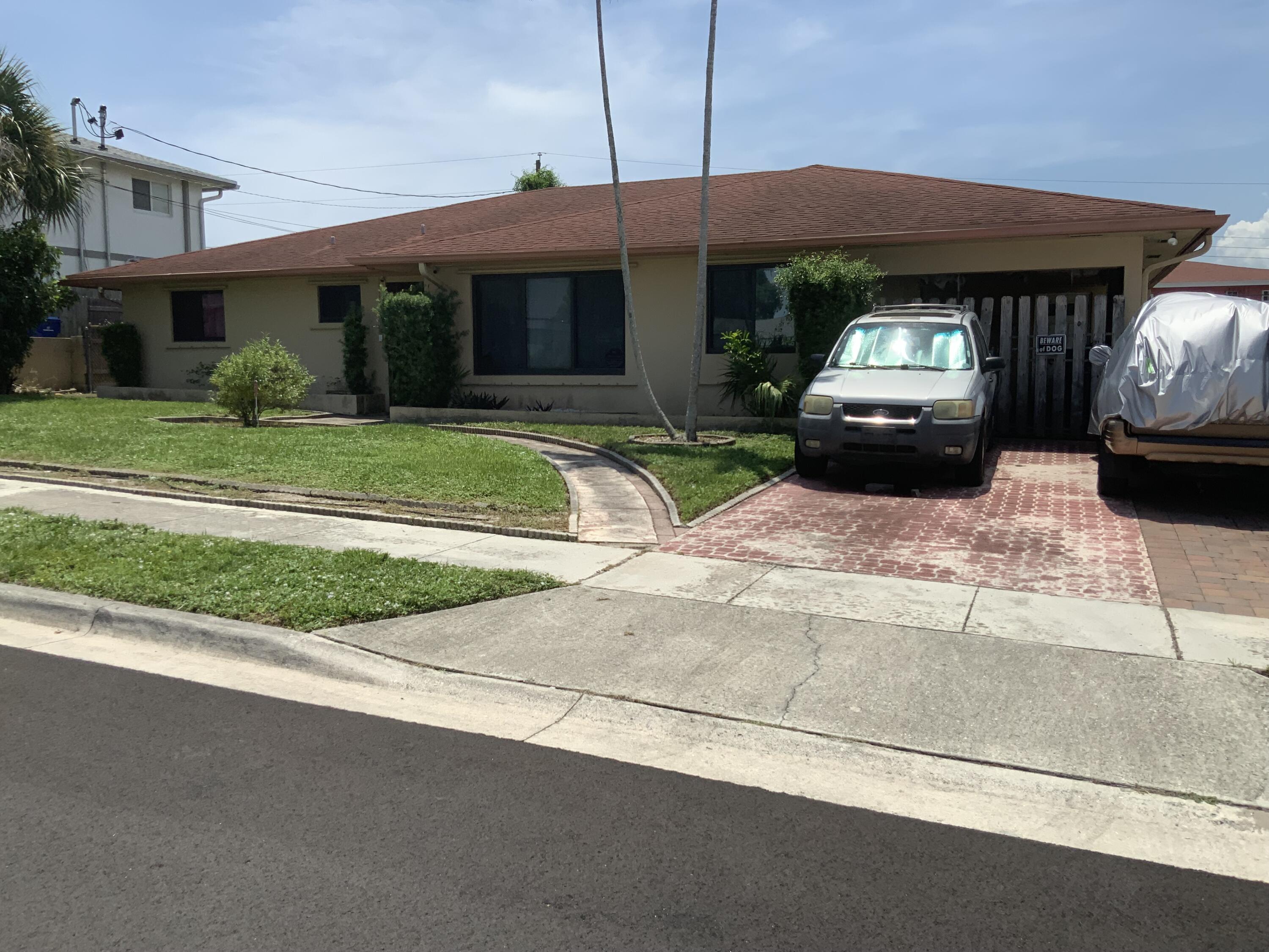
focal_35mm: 29
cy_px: 476
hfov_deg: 61.7
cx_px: 634
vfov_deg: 48.2
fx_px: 1063
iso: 16
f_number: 1.8
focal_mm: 3
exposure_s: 1/3322
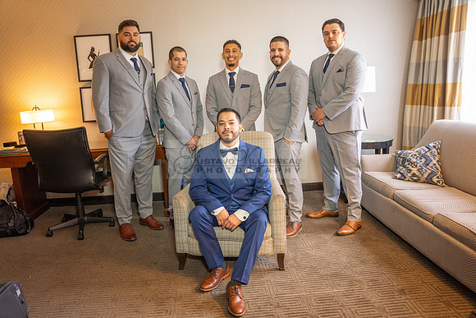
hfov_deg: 67.6
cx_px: 238
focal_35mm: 27
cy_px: 159
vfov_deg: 48.1
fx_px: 356
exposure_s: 1/80
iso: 800
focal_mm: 26.9
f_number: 2.8
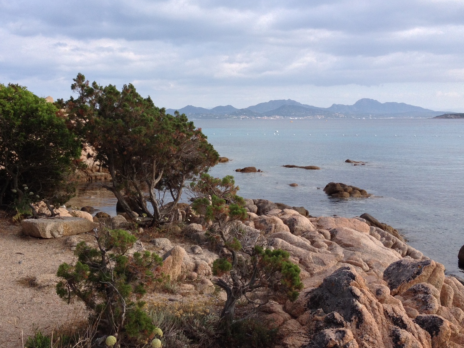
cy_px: 138
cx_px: 201
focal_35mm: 47
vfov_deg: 30.8
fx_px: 630
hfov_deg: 40.3
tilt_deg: -4.7
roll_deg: +0.5
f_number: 2.4
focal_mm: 4.28
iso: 50
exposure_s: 1/767
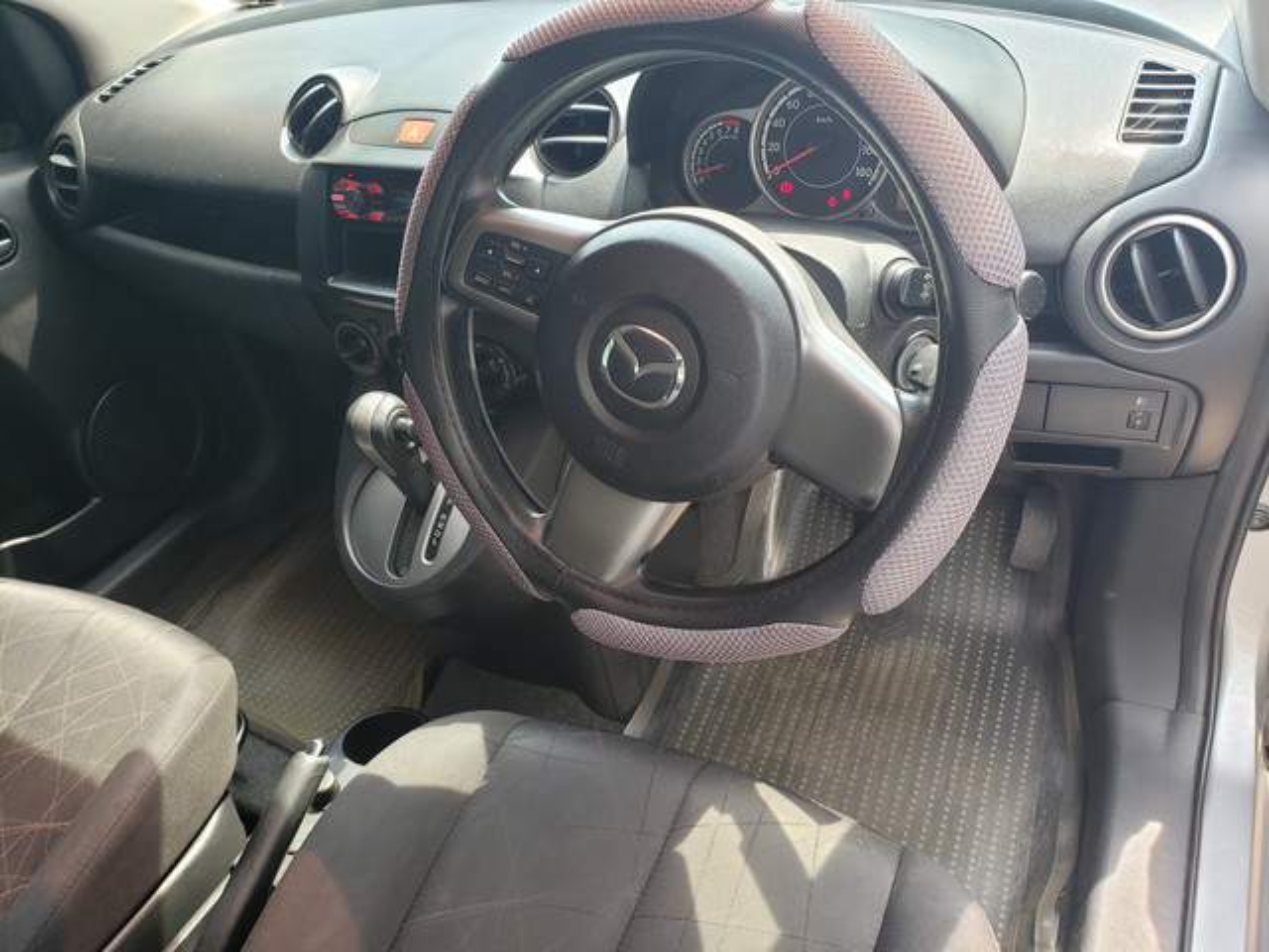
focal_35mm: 26
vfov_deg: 53.1
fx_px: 953
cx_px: 634
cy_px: 476
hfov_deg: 67.3
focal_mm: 4.3
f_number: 2.4
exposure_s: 1/50
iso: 50
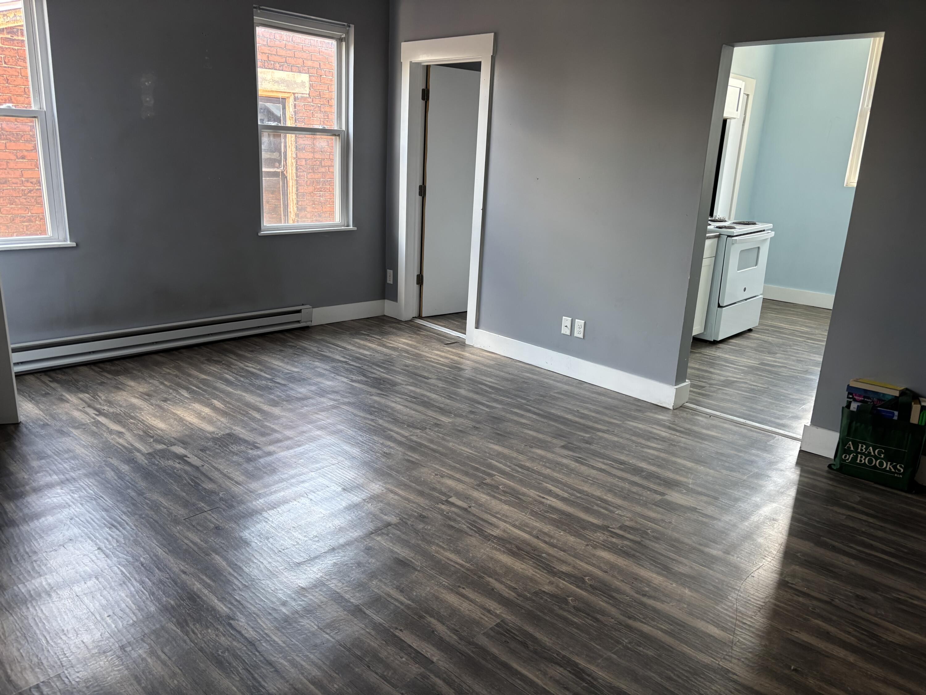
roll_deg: -2.5
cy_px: 348
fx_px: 696
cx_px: 463
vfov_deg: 53.1
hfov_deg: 67.3
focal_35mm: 26
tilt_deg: -16.1
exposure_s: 1/103
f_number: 1.6
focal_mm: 5.96
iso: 125
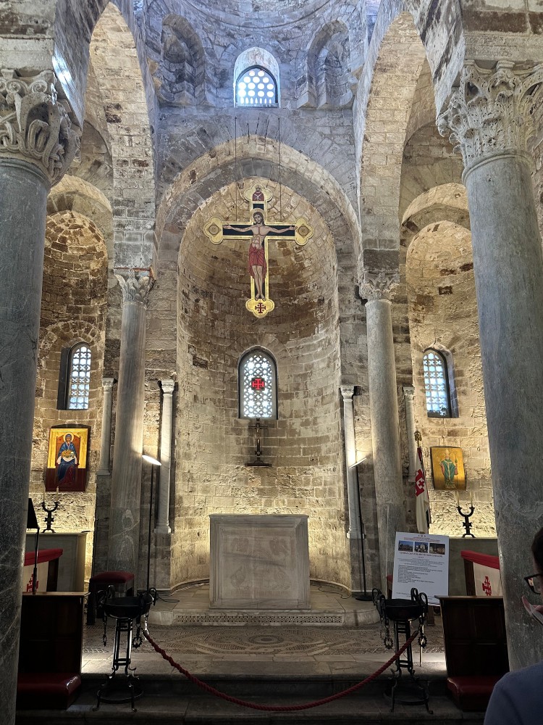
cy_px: 362
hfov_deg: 56.8
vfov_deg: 71.6
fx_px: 502
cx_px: 272
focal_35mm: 24
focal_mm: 6.86
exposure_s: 1/50
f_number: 1.78
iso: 200
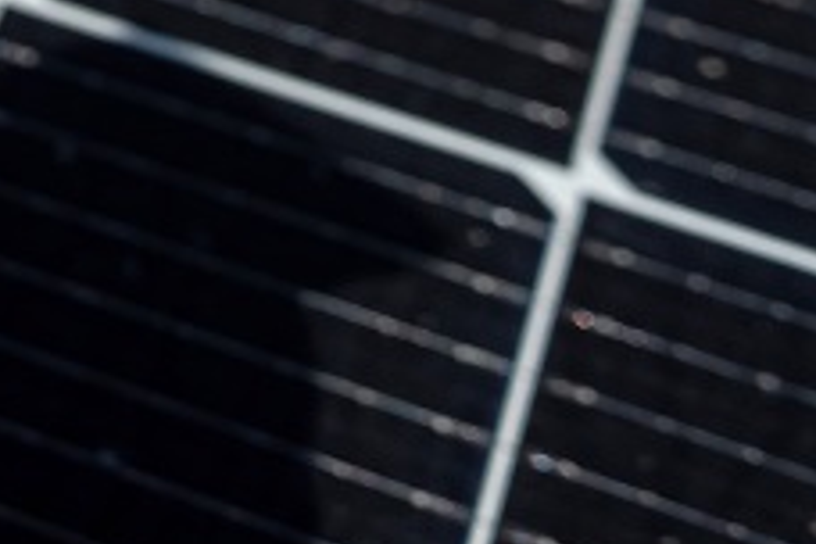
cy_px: -950
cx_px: -1432
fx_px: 4397
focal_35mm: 194
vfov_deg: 6.6
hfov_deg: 9.0
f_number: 5.6
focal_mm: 34
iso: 125
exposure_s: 1/1250
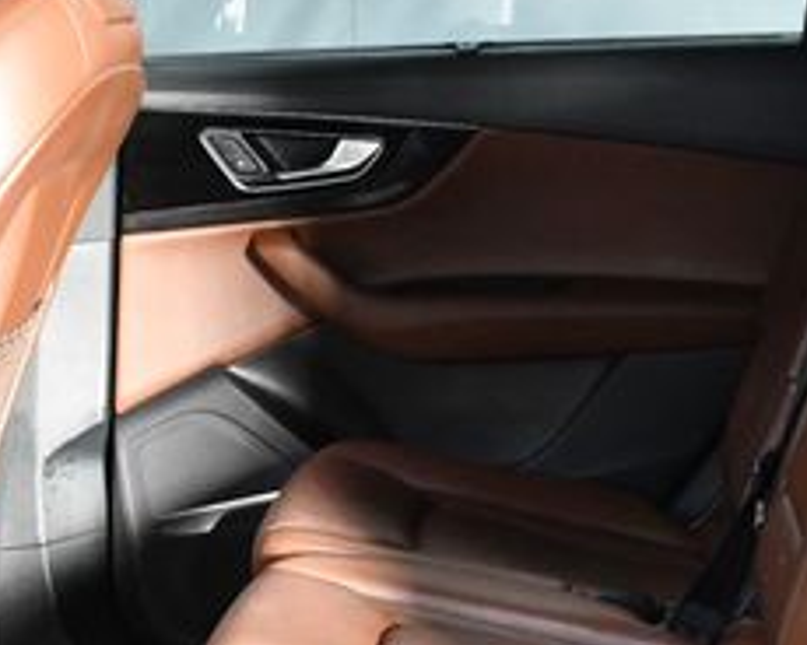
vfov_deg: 16.3
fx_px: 2245
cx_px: 375
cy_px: 445
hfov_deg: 20.4
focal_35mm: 94
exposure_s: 1/125
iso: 2000
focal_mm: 18
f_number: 3.5
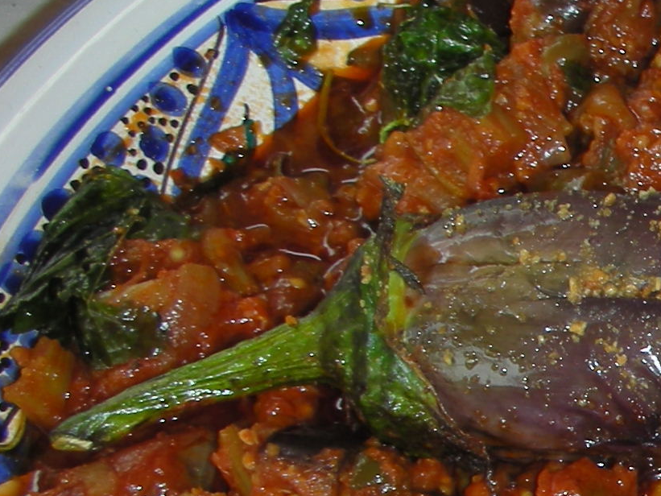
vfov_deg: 12.1
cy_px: 601
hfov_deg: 15.3
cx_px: 964
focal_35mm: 120
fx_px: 2292
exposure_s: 1/60.1
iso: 50
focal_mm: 5.8
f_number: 3
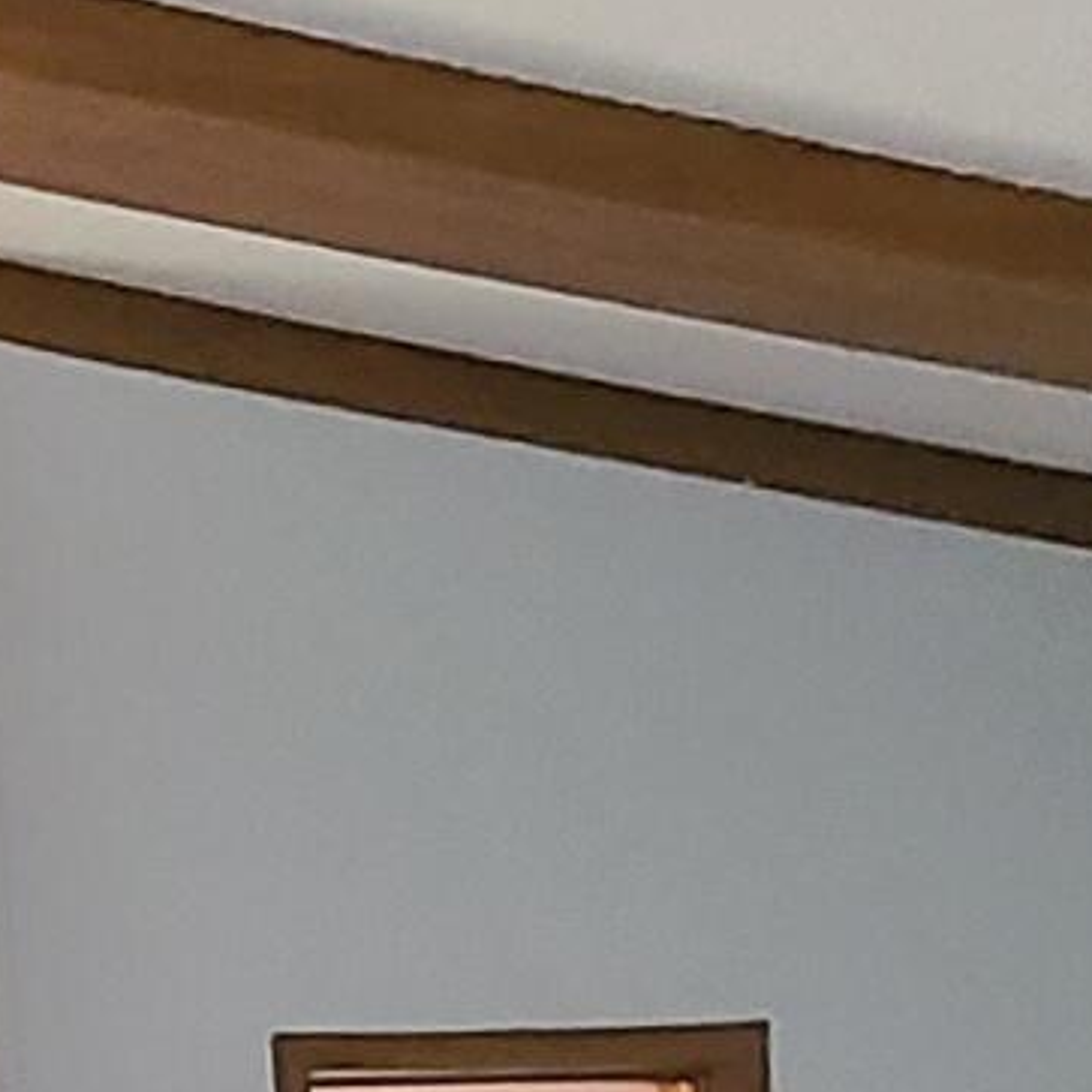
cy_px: 2268
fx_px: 6781
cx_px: -899
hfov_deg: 8.8
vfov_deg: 8.7
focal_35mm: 190
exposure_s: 1/13
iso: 1250
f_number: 1.8
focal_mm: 5.4
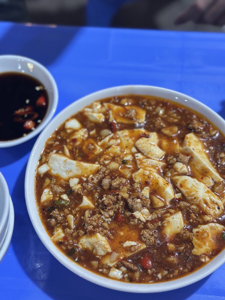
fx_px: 416
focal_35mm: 48
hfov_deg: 30.3
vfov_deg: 39.7
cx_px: 112
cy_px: 150
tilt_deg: -60.4
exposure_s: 1/25
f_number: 1.78
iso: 640
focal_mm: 6.86
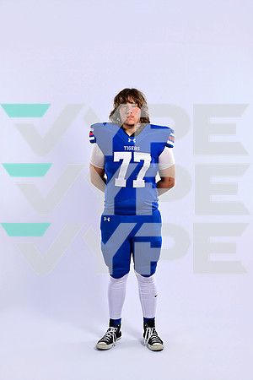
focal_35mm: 53
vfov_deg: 37.5
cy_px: 190
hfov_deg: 25.5
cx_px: 126
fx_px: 559
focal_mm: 53
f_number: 7.1
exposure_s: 1/200
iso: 160
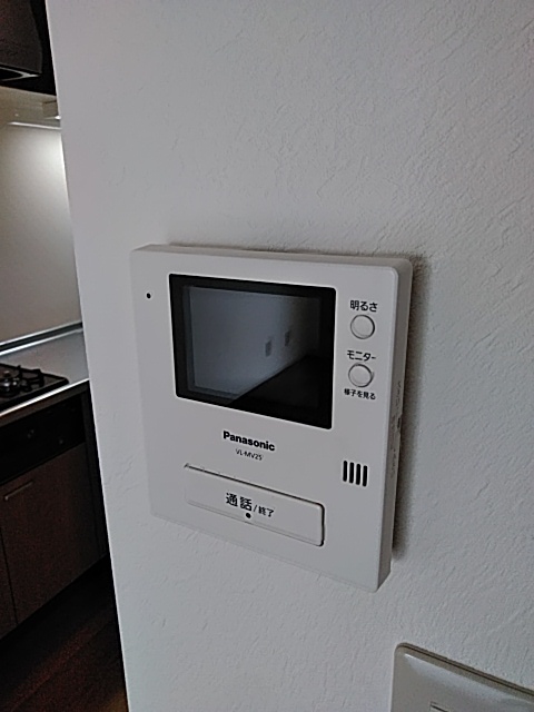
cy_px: 356
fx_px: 555
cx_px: 267
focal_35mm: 27
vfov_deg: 65.3
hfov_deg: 51.4
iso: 229
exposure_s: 1/60
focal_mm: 3.46
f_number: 2.2
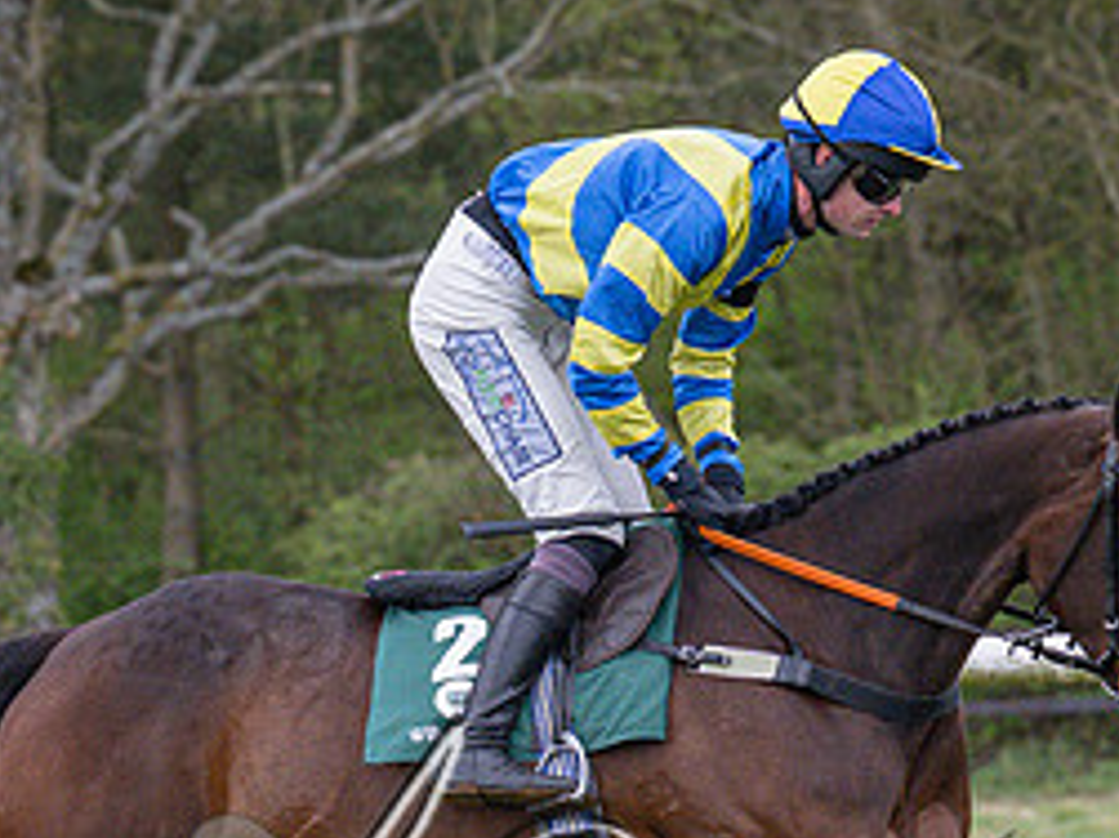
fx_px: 15348
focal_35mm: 475
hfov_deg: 4.2
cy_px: 659
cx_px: 694
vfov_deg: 3.1
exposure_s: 1/1000
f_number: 4
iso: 1600
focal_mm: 110
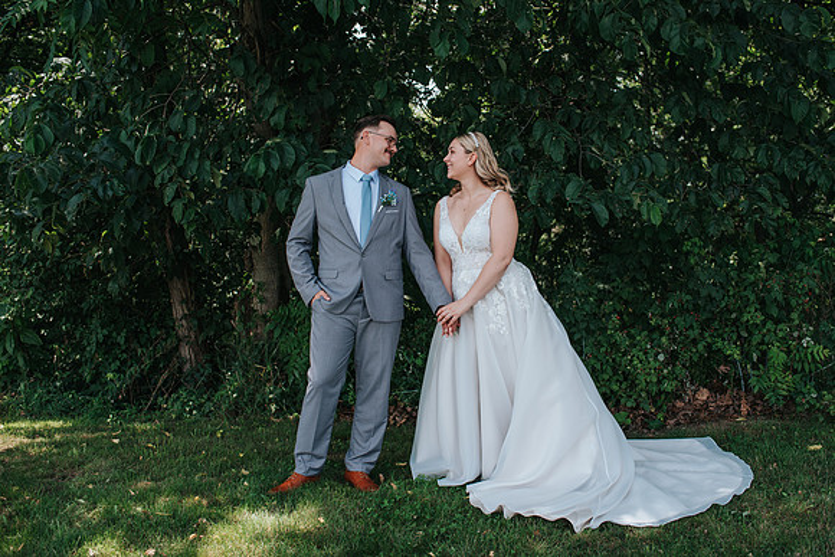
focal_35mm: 37
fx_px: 861
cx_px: 443
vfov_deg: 35.8
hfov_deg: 51.7
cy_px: 262
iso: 110
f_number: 2.8
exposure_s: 1/500
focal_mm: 35
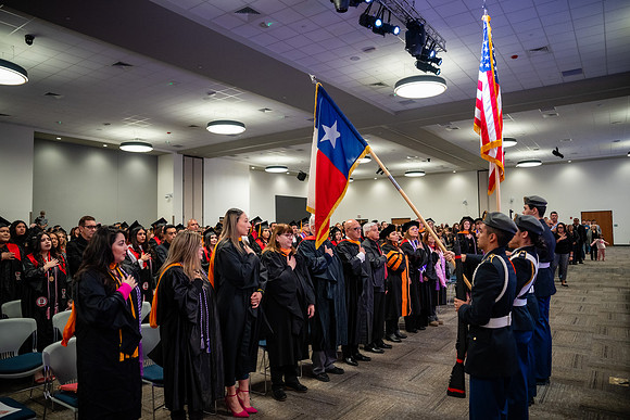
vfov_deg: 51.7
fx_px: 434
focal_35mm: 25
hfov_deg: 71.9
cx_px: 315
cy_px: 210
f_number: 2.8
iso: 2500
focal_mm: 24
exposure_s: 1/160
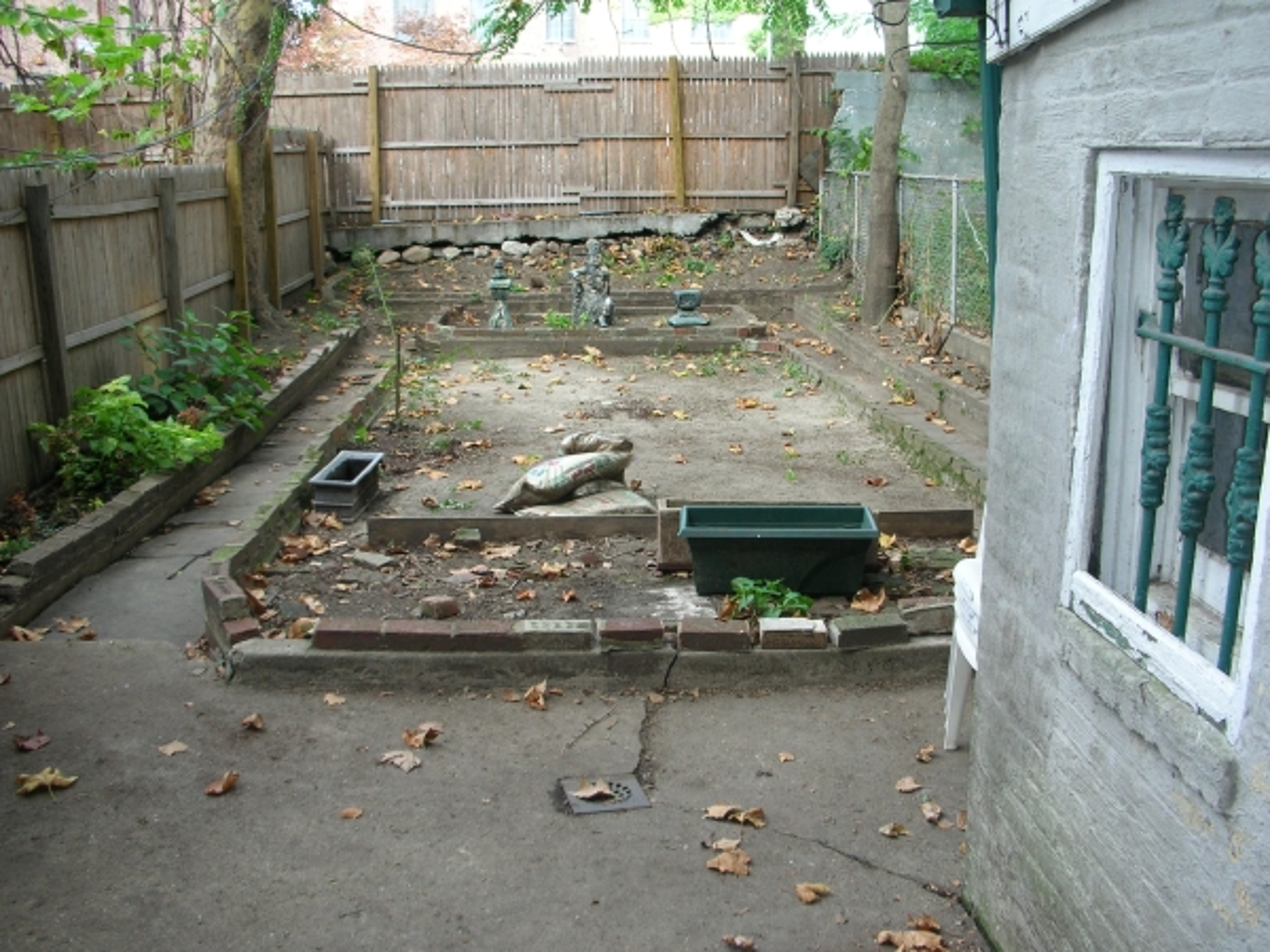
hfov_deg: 52.6
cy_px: 476
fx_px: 1284
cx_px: 635
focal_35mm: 35
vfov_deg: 40.7
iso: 57
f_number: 3
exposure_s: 1/30
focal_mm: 5.8
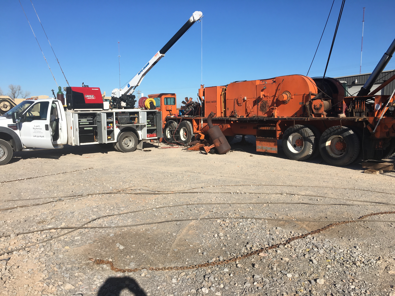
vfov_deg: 48.2
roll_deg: +1.0
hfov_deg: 61.7
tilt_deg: -8.0
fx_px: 331
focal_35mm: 29
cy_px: 148
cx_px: 198
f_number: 2.2
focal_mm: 4.15
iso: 25
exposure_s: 1/1876
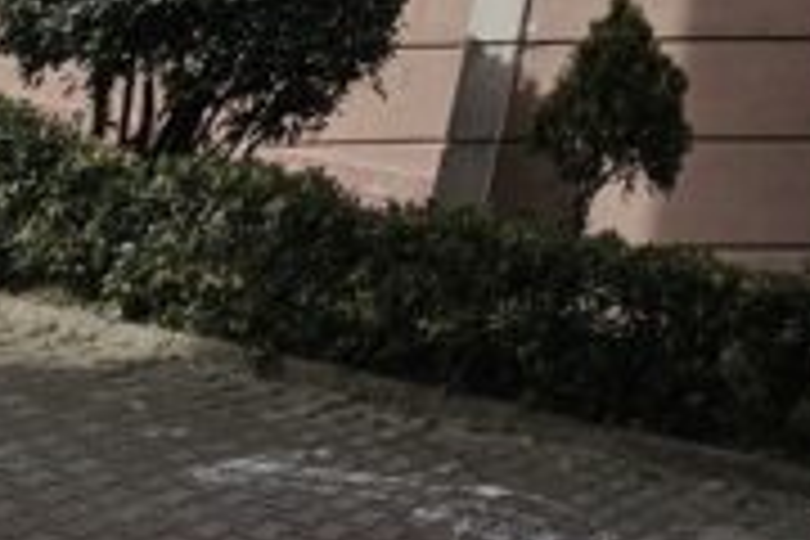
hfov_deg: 23.8
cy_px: -716
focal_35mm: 60
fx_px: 1350
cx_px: 1310
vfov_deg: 15.0
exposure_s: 1/2049
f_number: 2.2
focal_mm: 2.2
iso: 50
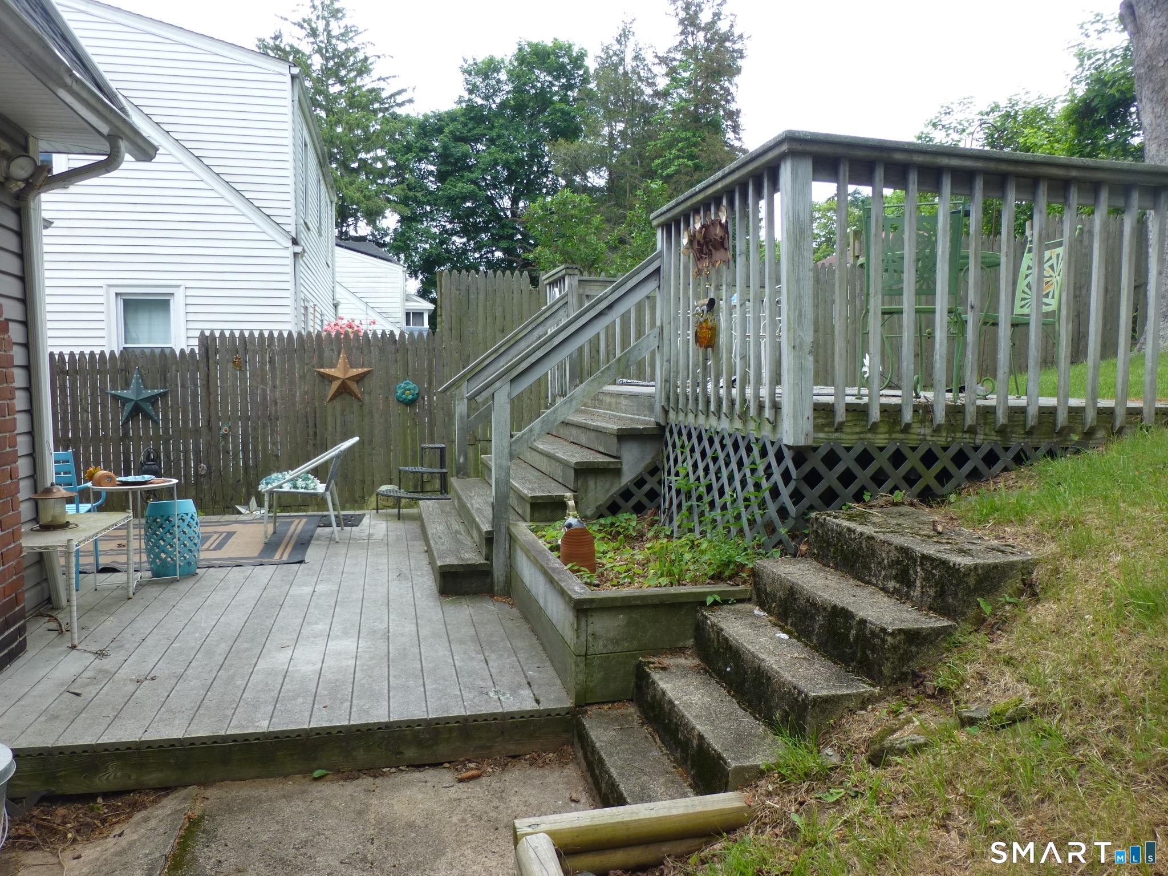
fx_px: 810
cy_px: 438
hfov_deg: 71.6
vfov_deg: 56.8
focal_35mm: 24
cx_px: 584
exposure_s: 1/100
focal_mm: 4.3
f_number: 3.5
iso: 100
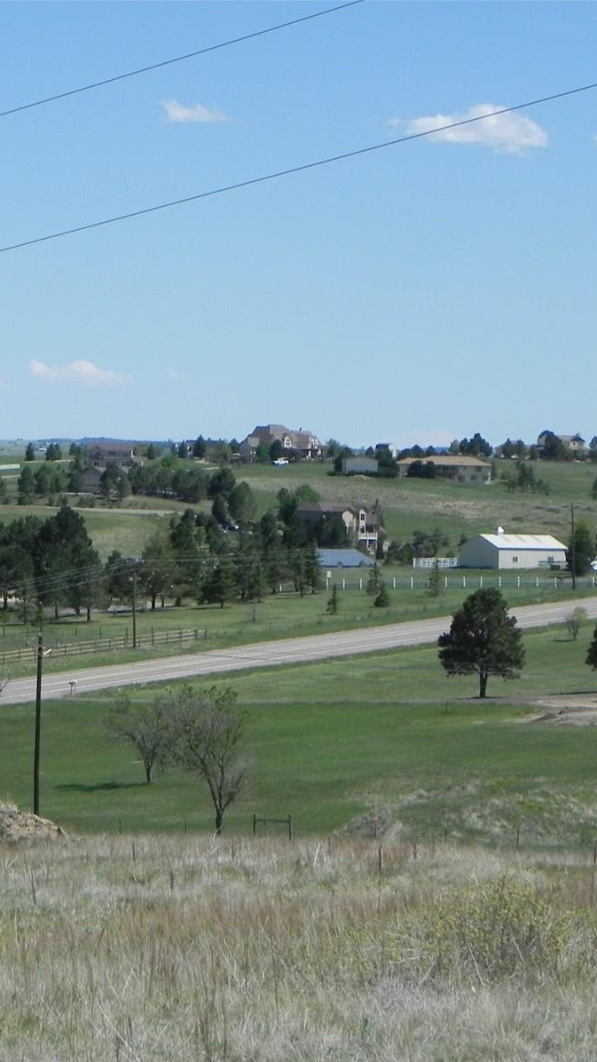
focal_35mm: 153
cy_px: 532
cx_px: 67
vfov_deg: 14.1
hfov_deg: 7.9
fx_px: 4305
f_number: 8
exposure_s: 1/444
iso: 160
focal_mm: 18.8
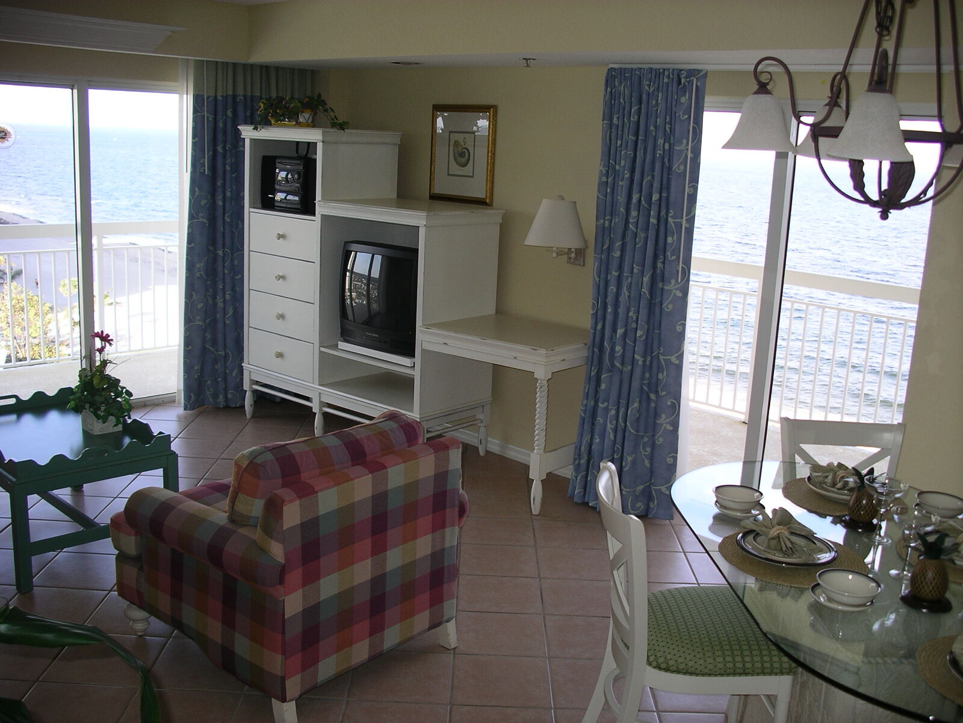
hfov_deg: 50.1
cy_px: 362
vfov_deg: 38.7
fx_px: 1029
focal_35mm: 37
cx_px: 482
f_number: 2.8
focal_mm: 7.8
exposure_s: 1/97
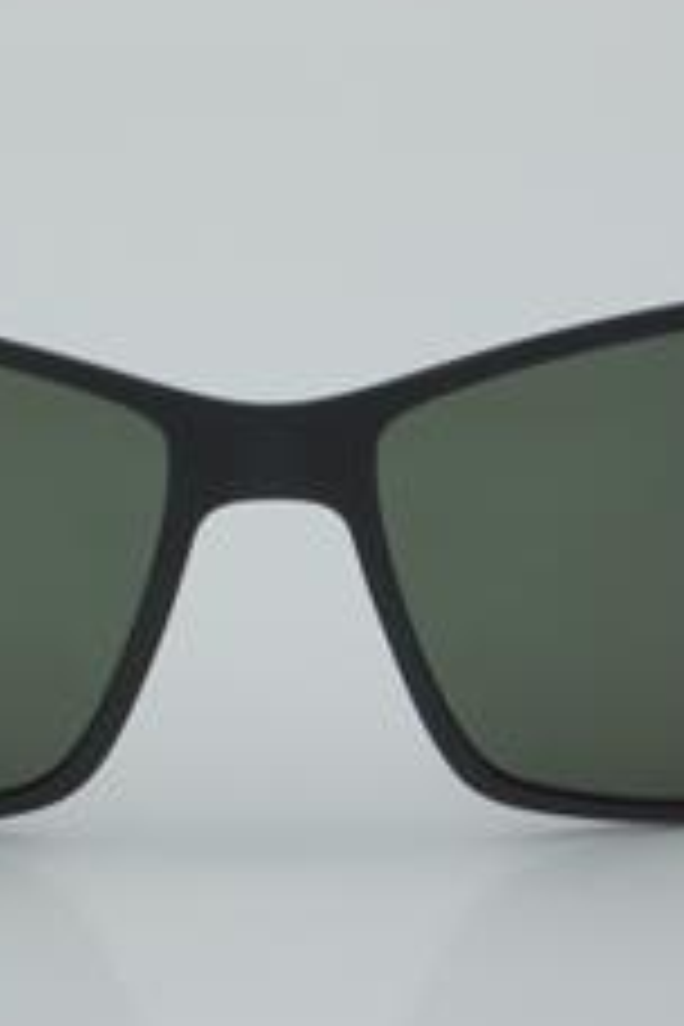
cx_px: 270
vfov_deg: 14.2
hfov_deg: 9.5
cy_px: 464
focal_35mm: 145
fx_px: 4129
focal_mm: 55
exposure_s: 1/4
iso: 100
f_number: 32
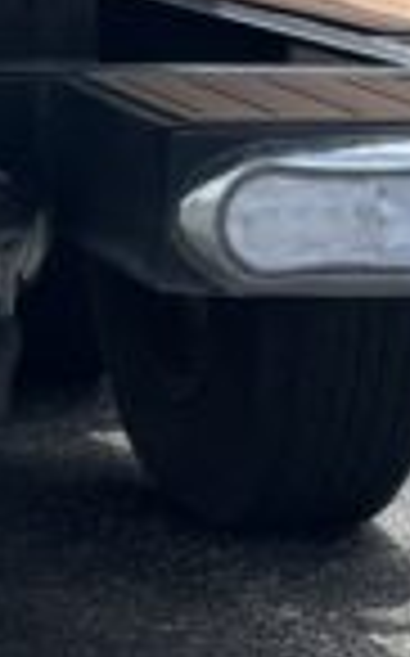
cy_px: -117
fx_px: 3619
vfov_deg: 10.2
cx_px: -957
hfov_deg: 5.9
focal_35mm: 202
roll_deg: +1.6
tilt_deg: -3.8
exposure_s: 1/2513
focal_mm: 5.96
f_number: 1.6
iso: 50
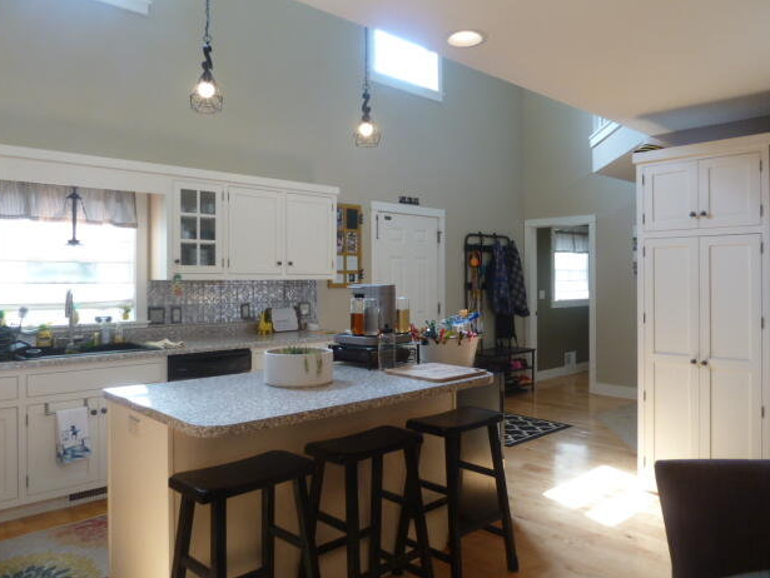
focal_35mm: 26
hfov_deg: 67.3
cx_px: 387
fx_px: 579
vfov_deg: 53.1
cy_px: 279
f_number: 3.3
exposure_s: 1/30
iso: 125
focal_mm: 4.1
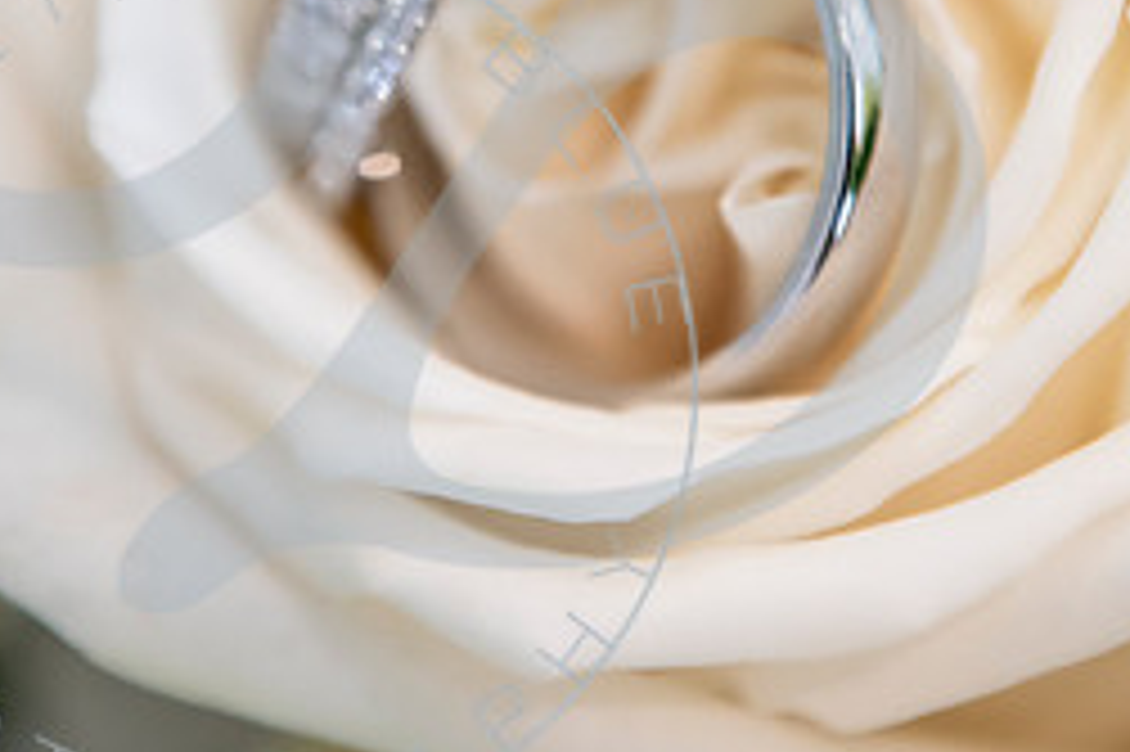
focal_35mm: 162
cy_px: 7
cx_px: 459
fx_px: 5081
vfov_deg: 8.4
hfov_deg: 12.7
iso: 1600
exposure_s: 1/250
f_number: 5
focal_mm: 70
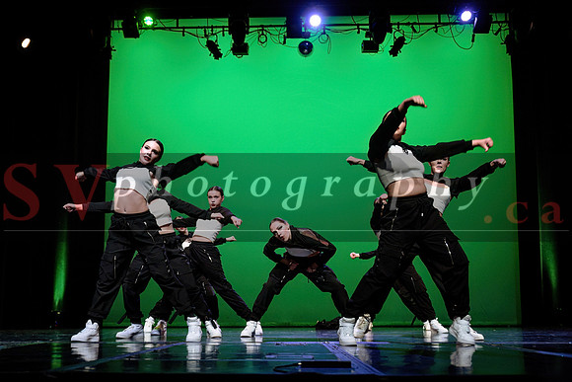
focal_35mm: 44
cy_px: 216
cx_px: 261
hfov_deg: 44.6
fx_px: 696
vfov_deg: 30.6
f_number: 2.8
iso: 1600
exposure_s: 1/270
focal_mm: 32.5
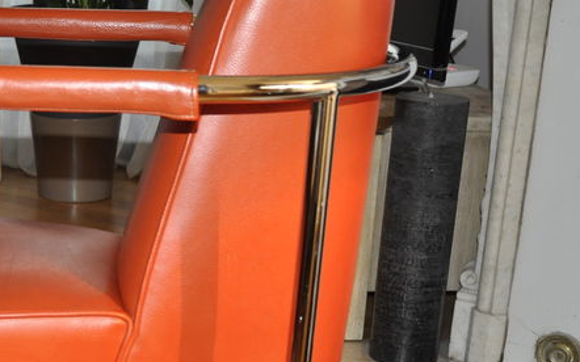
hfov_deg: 26.0
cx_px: 24
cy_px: 299
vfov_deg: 17.0
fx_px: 1201
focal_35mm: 76
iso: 800
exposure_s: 1/60
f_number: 3.8
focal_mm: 22
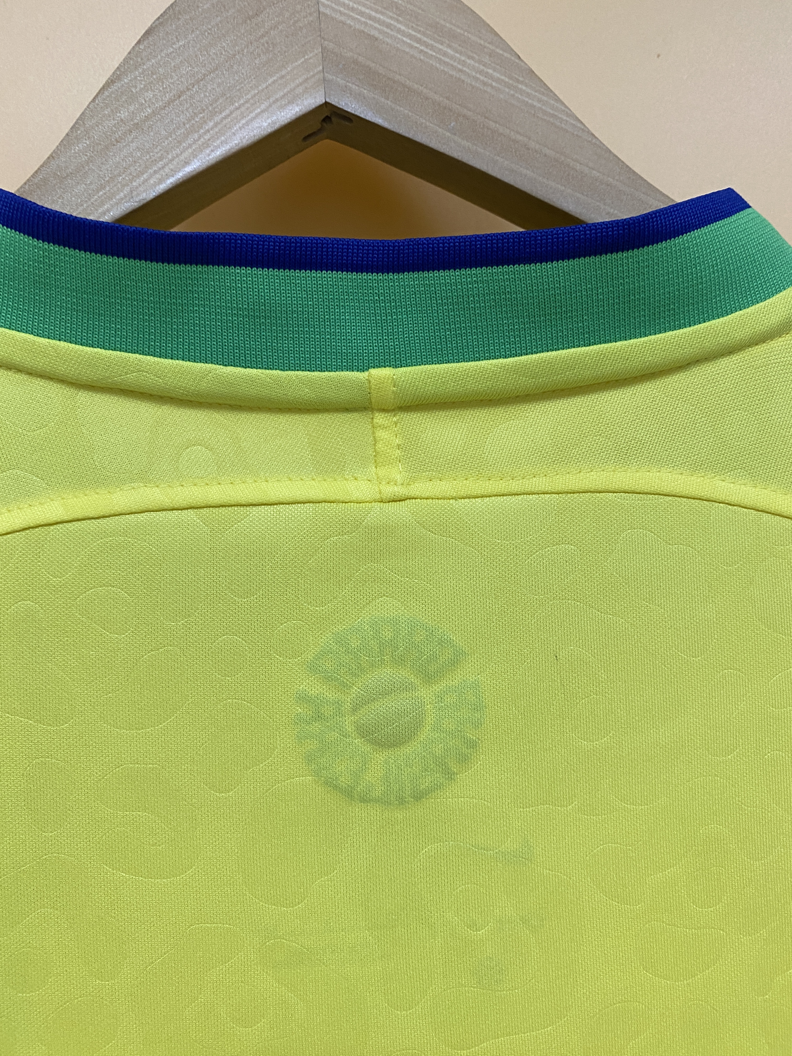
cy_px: 528
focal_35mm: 26
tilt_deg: +2.3
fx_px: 793
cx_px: 396
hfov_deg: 53.1
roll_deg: +1.9
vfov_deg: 67.3
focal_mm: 4.25
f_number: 1.8
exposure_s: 1/50
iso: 125
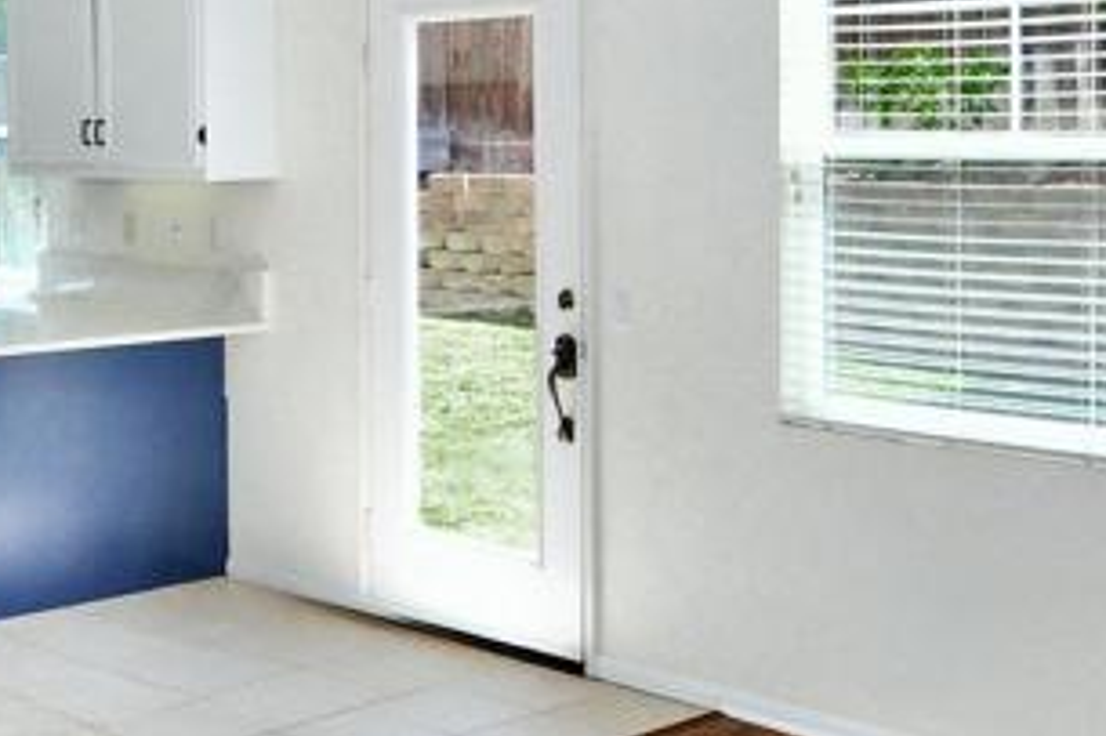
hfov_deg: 33.7
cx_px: 239
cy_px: 290
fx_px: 1776
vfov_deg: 23.4
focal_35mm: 58
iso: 400
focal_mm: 11.5
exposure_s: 1/100
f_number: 5
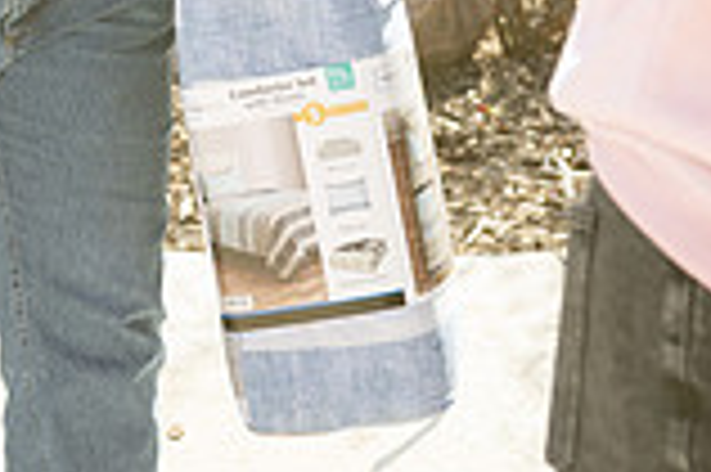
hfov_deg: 12.5
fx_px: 3196
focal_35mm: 162
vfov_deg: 8.2
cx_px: -22
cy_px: -330
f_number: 4
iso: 100
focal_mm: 44
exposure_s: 1/320
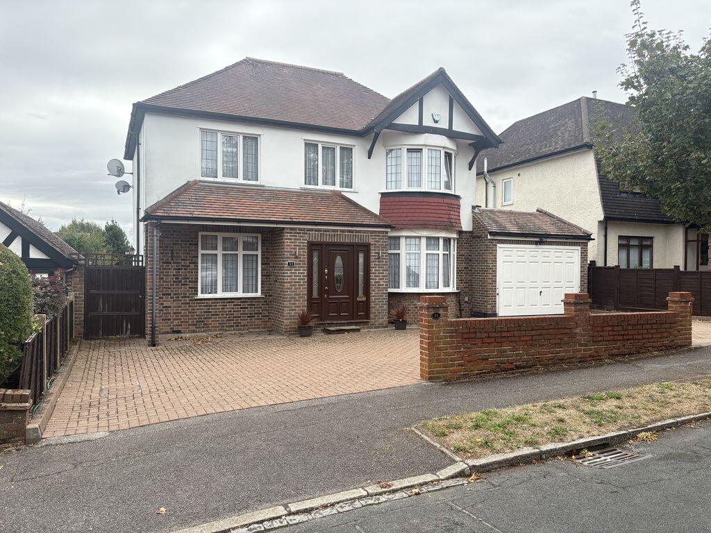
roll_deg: -0.2
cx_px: 356
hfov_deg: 67.3
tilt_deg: -0.2
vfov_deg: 53.1
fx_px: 534
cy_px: 266
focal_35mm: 26
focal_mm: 5.96
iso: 64
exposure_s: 1/1626
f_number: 1.6
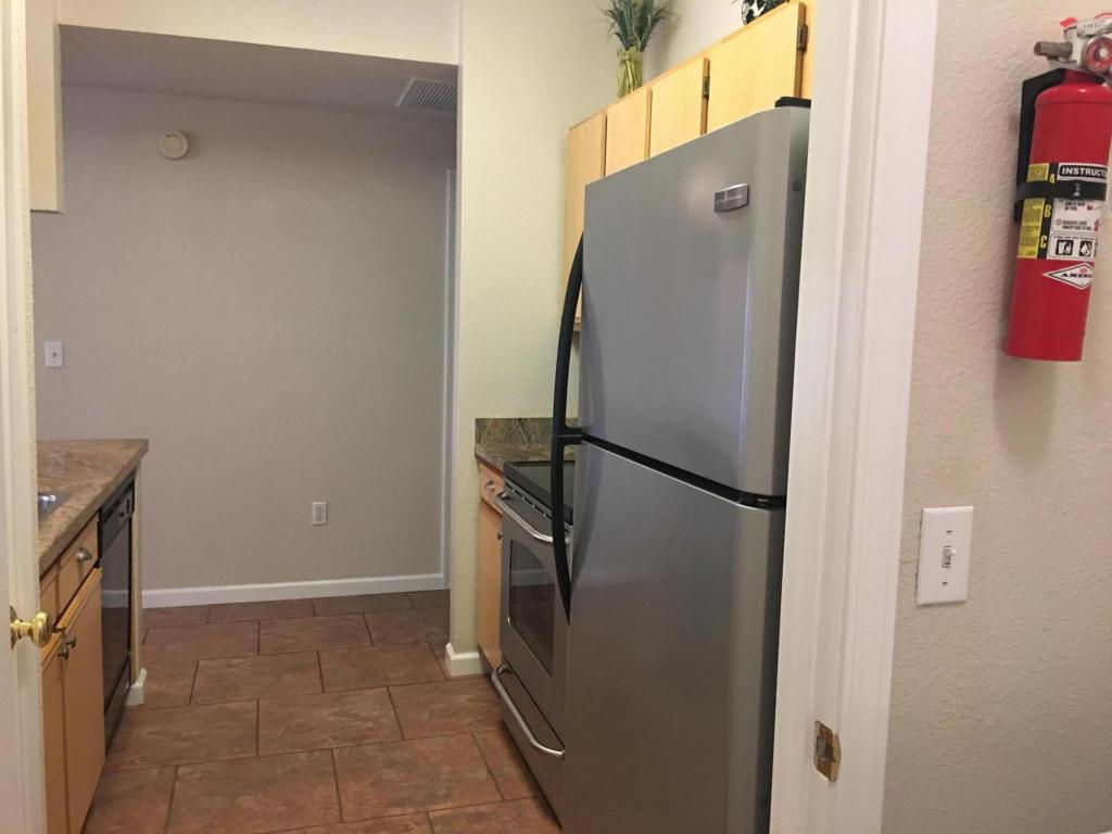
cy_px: 417
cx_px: 556
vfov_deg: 48.2
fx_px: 932
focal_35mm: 29
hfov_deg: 61.7
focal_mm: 4.15
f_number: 2.2
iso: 100
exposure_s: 1/15
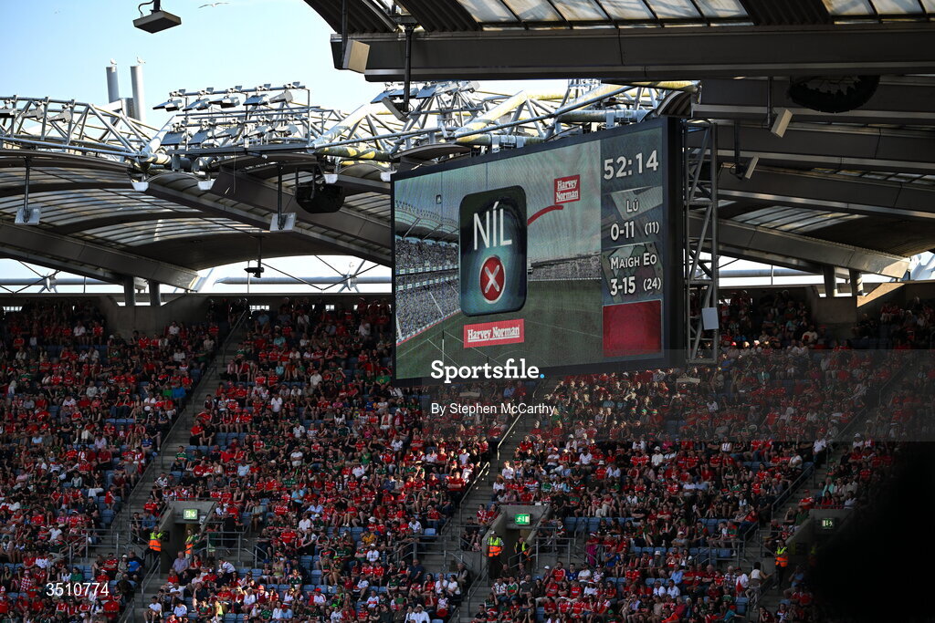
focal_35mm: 120
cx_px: 468
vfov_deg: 11.4
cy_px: 312
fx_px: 3117
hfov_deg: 17.1
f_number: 2.8
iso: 250
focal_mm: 120
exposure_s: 1/1600
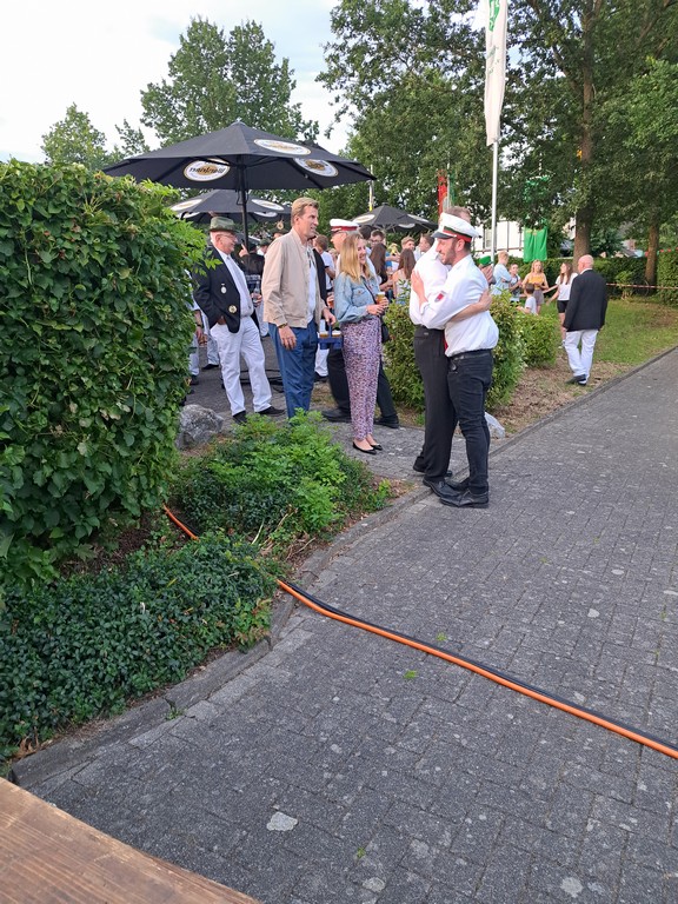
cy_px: 452
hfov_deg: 56.8
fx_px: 627
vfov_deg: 71.6
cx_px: 339
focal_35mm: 24
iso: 160
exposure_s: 1/50
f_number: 1.8
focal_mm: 5.23
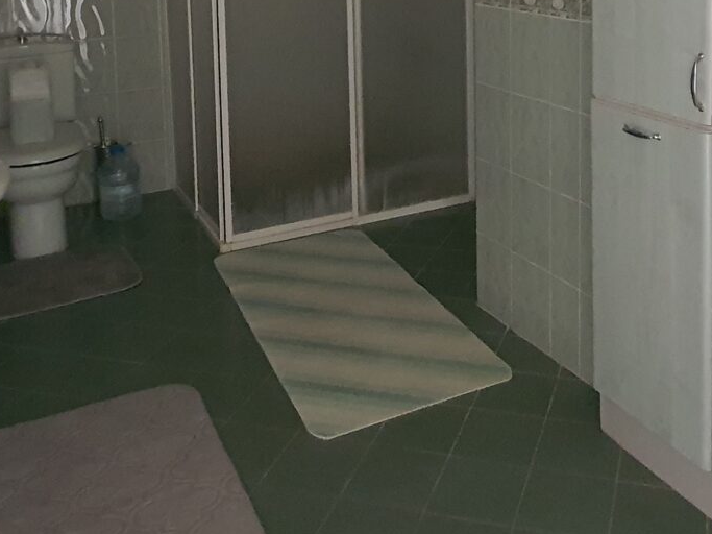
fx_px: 802
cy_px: -14
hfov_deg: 47.0
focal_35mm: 39
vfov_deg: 33.3
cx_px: 486
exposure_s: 1/10
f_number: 2.2
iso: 640
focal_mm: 1.8
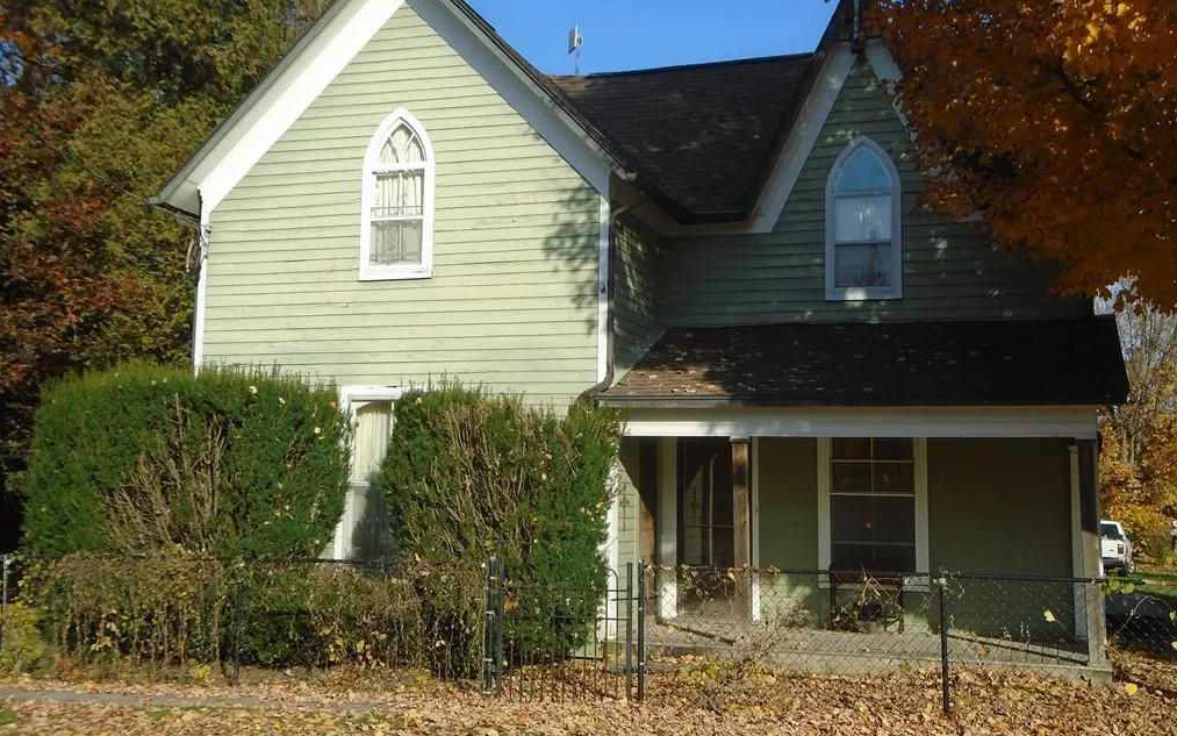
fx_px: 1443
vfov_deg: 28.6
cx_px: 584
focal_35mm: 45
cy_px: 344
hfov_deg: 44.4
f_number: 4.1
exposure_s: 1/800
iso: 100
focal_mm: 7.4
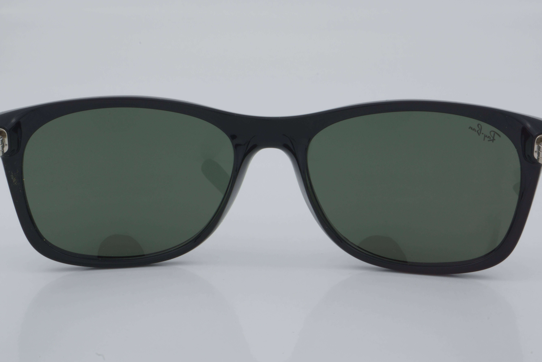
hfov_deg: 24.6
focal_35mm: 82
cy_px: 181
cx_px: 271
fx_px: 1242
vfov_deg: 16.6
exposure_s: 1/4
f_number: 32
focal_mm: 55
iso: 100
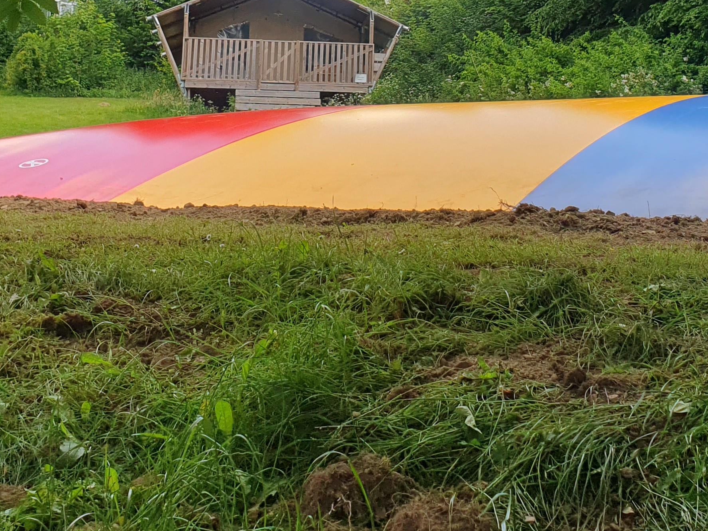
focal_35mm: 59
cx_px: 421
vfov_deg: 23.7
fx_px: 1207
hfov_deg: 32.6
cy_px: -6
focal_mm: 4.32
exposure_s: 1/704
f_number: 2.4
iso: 50
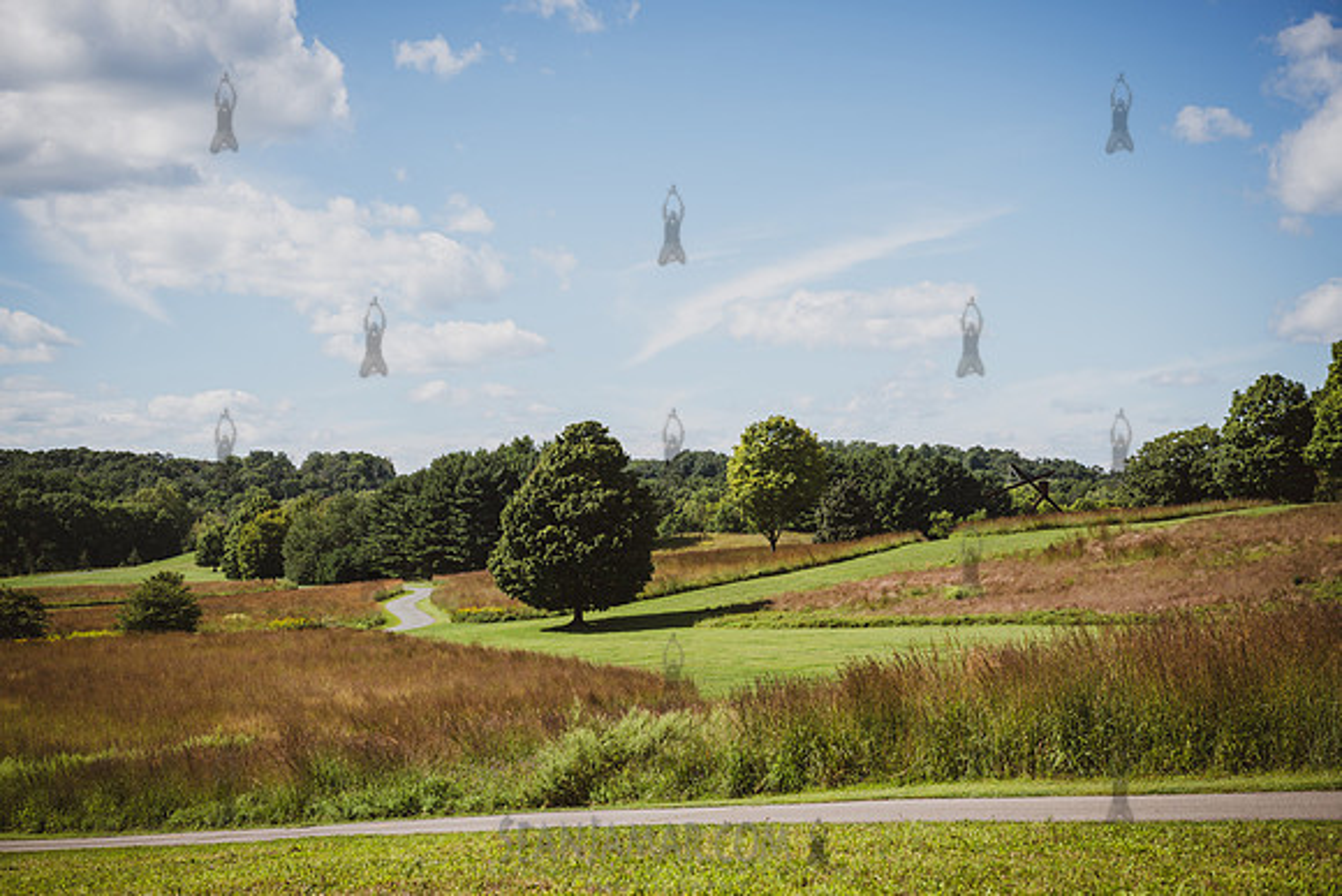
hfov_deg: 35.6
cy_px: 448
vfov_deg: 24.2
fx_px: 2088
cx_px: 671
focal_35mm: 56
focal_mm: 56
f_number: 4
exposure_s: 1/1000
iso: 100
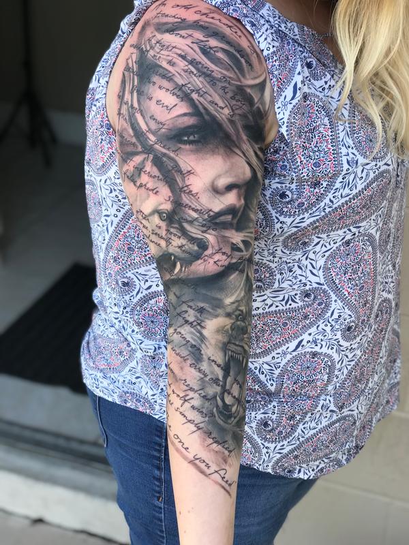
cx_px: 204
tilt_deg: -27.2
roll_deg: -2.8
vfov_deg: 33.8
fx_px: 898
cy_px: 272
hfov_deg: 25.7
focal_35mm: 57
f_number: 2.8
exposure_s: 1/141
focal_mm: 6.6
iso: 20
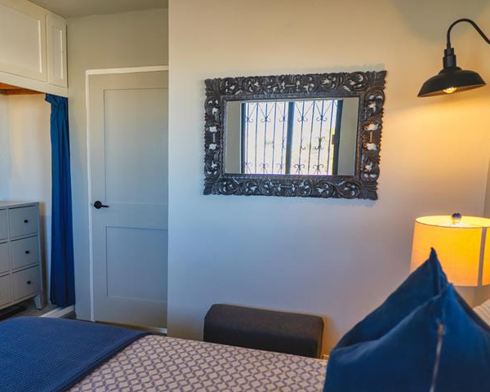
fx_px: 464
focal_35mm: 32
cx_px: 186
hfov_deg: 55.1
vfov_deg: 45.3
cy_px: 253
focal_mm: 20
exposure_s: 1/350
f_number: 2.8
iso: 640
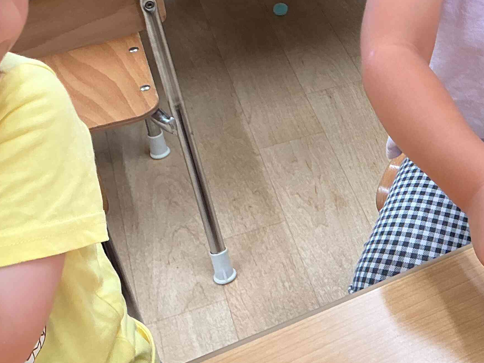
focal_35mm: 67
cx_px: 543
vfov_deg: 21.6
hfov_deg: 26.5
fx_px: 937
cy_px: 58
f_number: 1.8
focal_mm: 3
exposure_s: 1/60
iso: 40
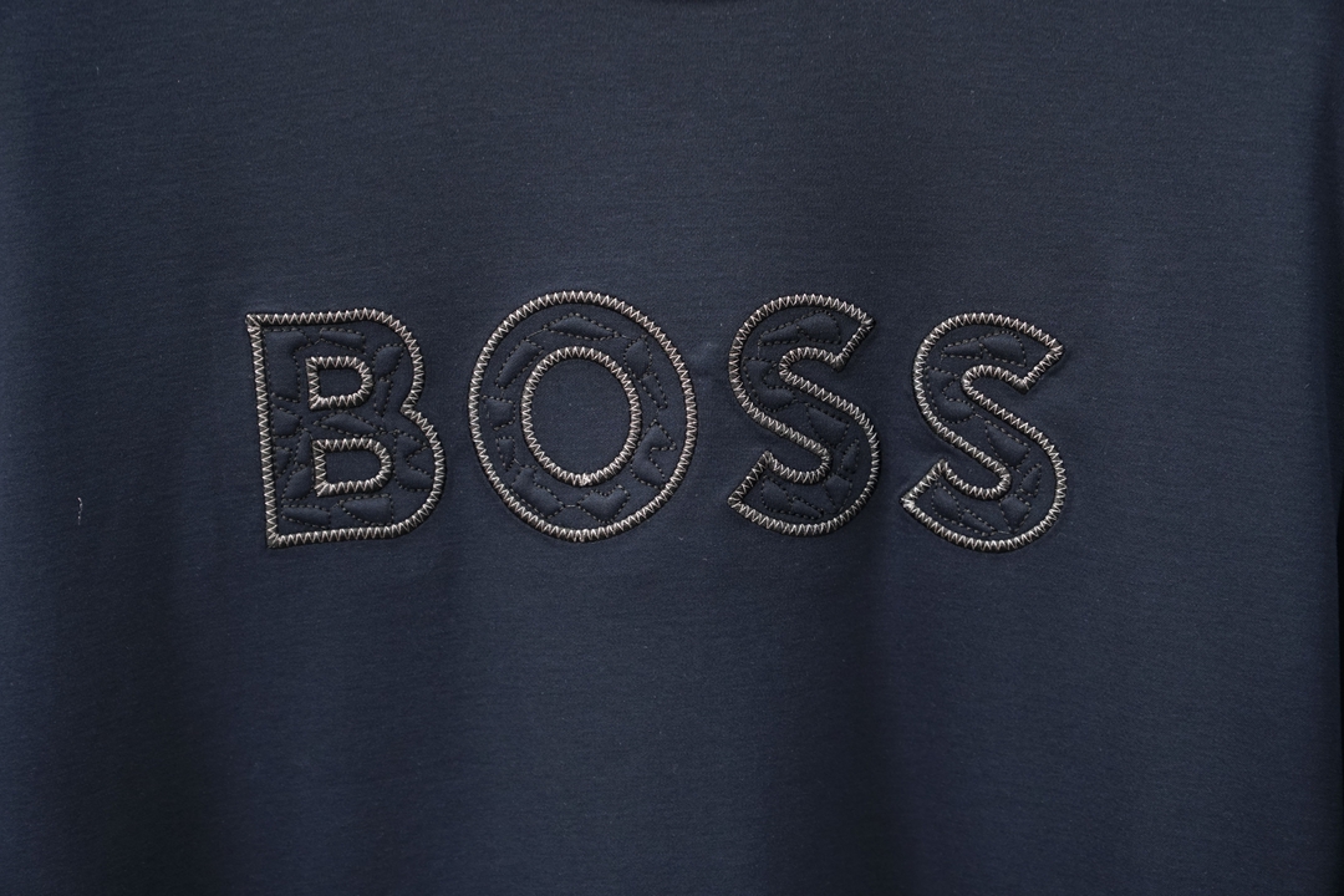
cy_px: 448
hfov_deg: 19.5
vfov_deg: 13.0
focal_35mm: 105
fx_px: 3920
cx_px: 672
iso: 640
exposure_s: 1/125
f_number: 3.5
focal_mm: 70
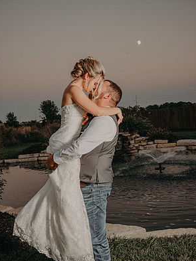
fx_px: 332
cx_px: 97
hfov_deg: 32.9
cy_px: 149
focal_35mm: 44
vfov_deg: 42.8
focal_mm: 40
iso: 320
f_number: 13
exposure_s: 1/25
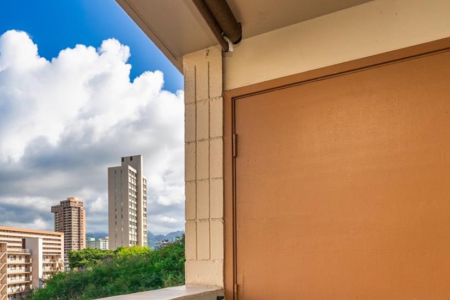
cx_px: 75
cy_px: 260
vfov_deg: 39.7
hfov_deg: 55.0
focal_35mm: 31
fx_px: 387
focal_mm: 16
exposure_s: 1/250
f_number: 8
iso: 160
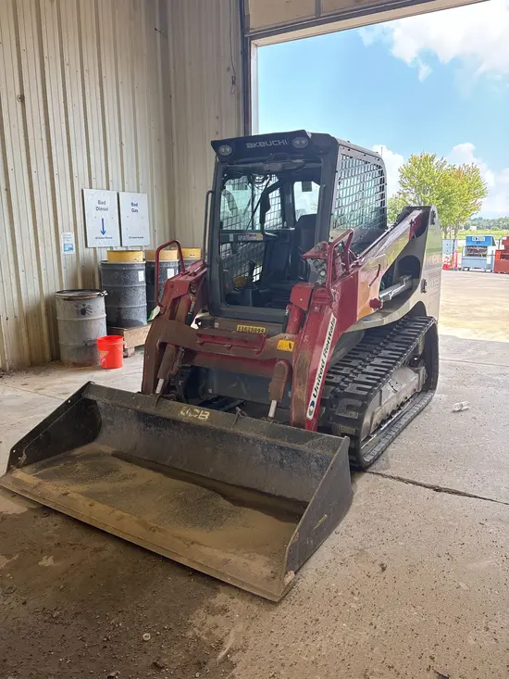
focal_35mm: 26
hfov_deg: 53.1
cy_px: 340
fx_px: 510
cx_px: 254
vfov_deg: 67.3
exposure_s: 1/201
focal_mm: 5.96
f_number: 1.6
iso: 40
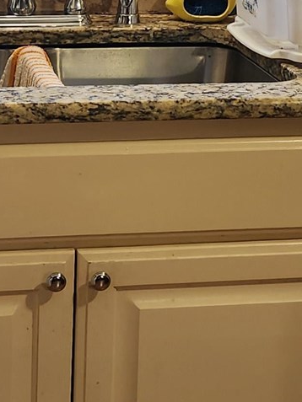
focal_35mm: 111
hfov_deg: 13.3
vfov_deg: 17.5
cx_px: 59
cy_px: 66
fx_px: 1291
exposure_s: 1/120
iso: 200
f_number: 1.8
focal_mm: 5.54
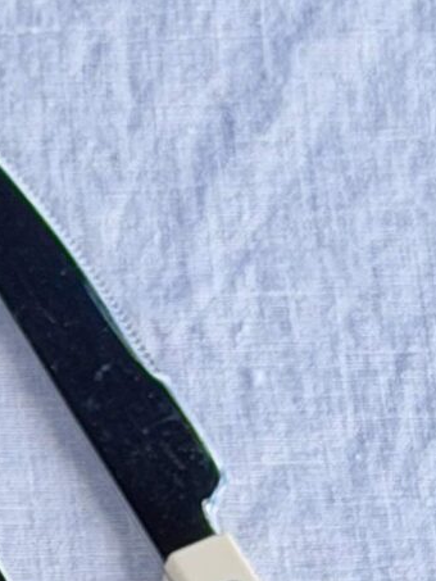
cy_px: 799
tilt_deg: -68.5
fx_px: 4549
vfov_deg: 7.2
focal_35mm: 271
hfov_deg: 5.2
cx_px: -786
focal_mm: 6.76
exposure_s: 1/1085
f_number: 1.78
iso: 64
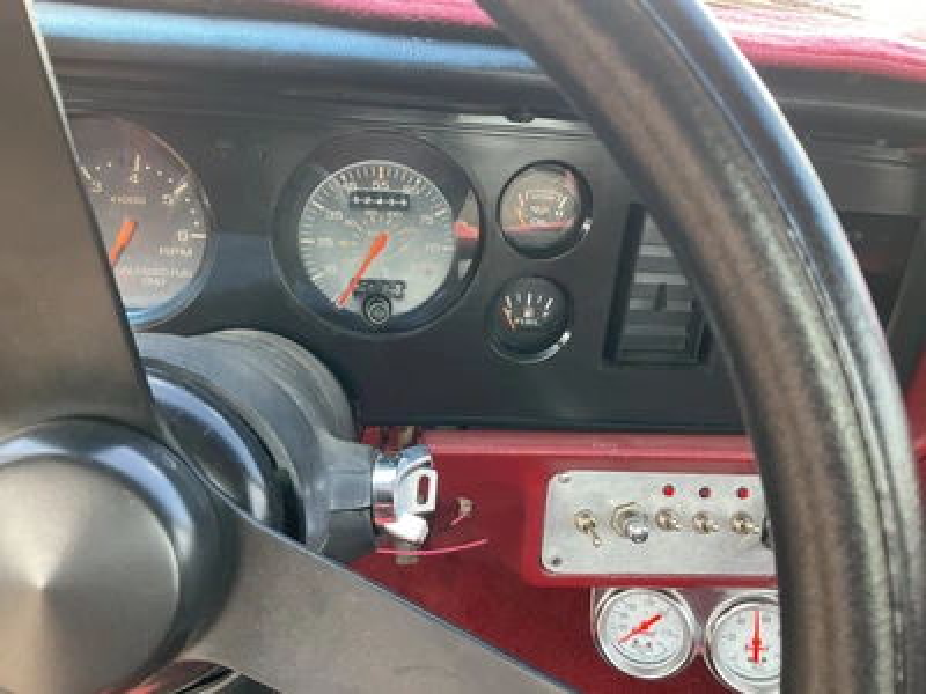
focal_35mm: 29
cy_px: 347
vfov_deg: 48.2
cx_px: 463
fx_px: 776
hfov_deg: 61.7
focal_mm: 3
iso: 50
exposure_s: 1/122
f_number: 1.8
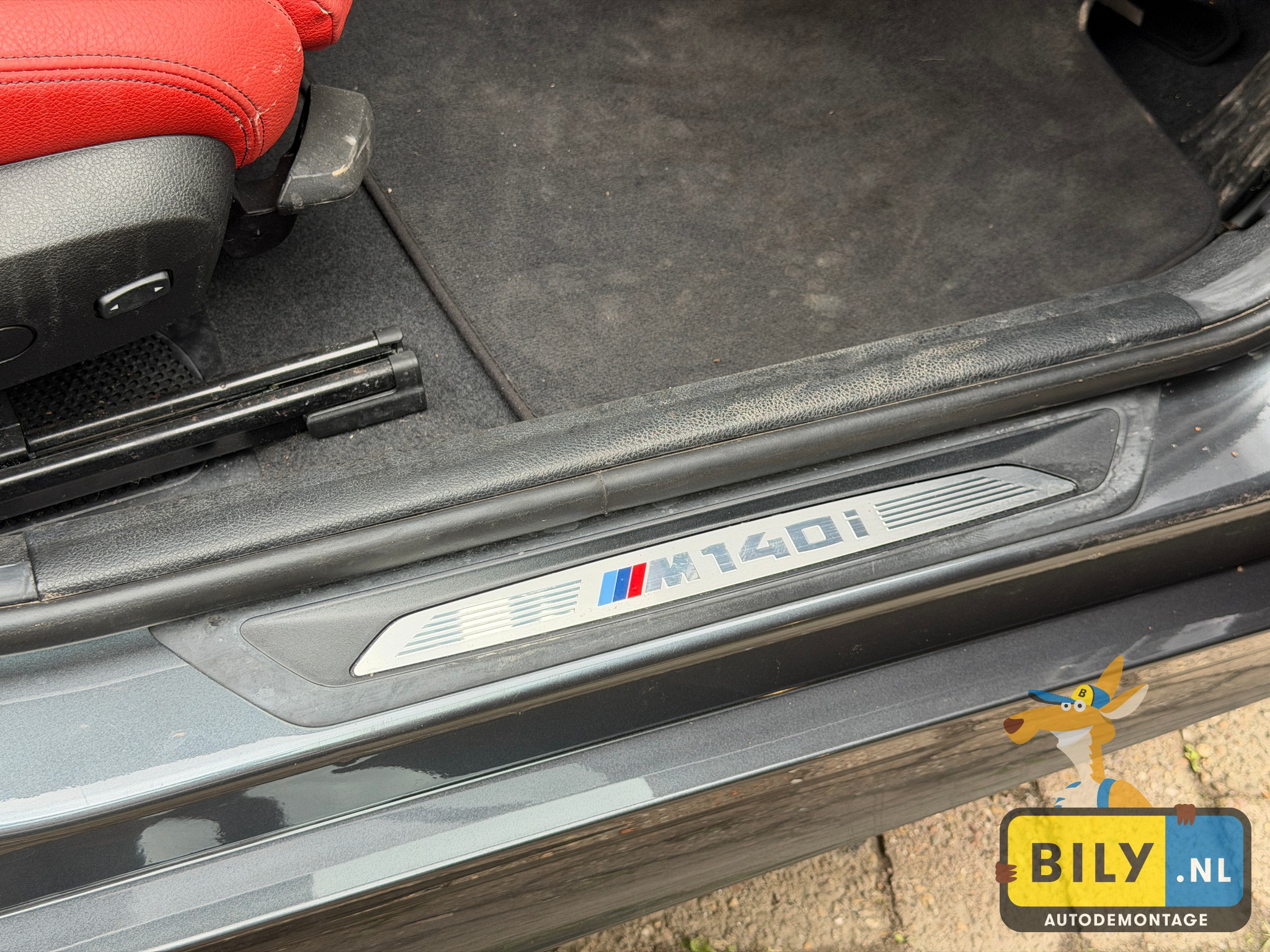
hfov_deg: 39.7
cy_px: 476
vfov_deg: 30.3
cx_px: 635
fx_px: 1761
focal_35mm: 48
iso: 80
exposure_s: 1/185
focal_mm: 6.76
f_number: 1.78
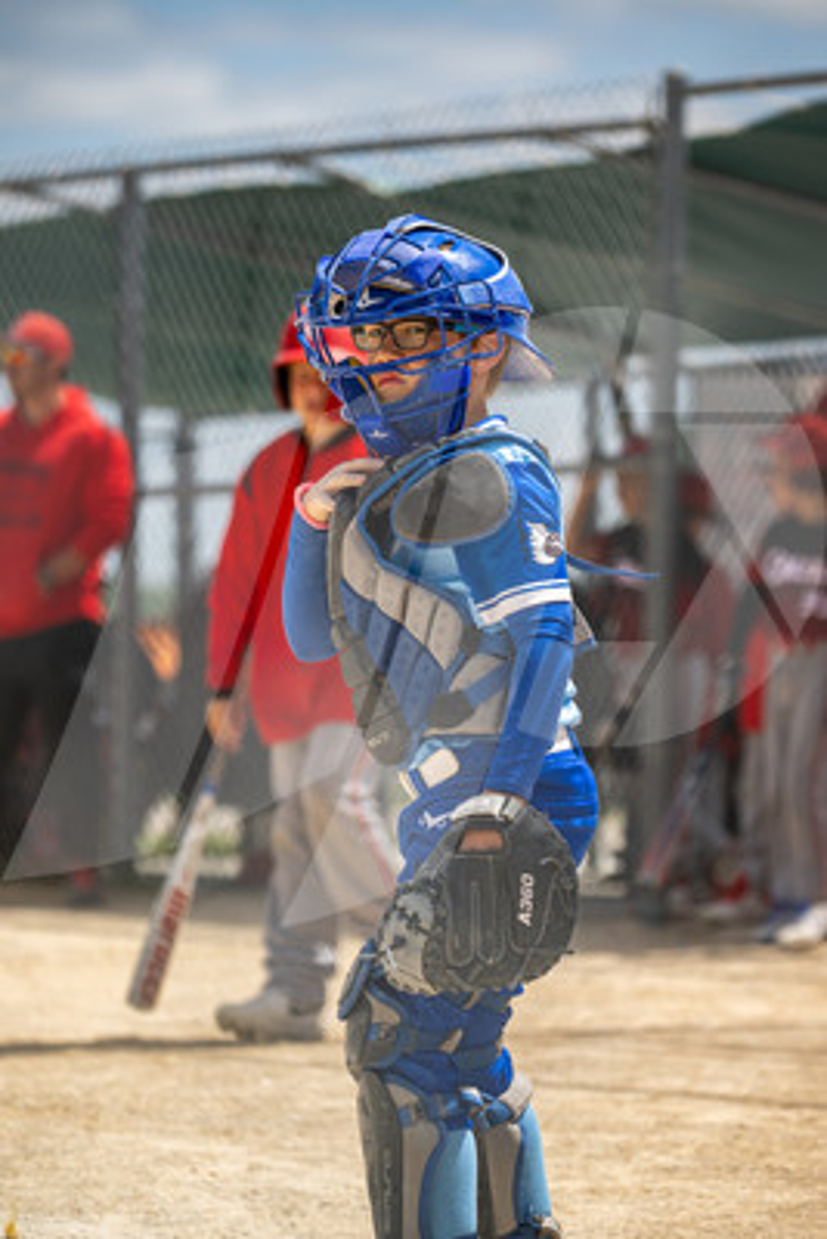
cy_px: 620
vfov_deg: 10.3
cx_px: 414
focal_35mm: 200
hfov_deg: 6.9
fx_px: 6885
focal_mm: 200
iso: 400
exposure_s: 1/1600
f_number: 5.3
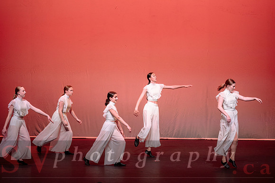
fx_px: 917
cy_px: 92
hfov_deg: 17.1
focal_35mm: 120
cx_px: 138
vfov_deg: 11.4
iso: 1600
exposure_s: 1/640
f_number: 2.8
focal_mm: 120
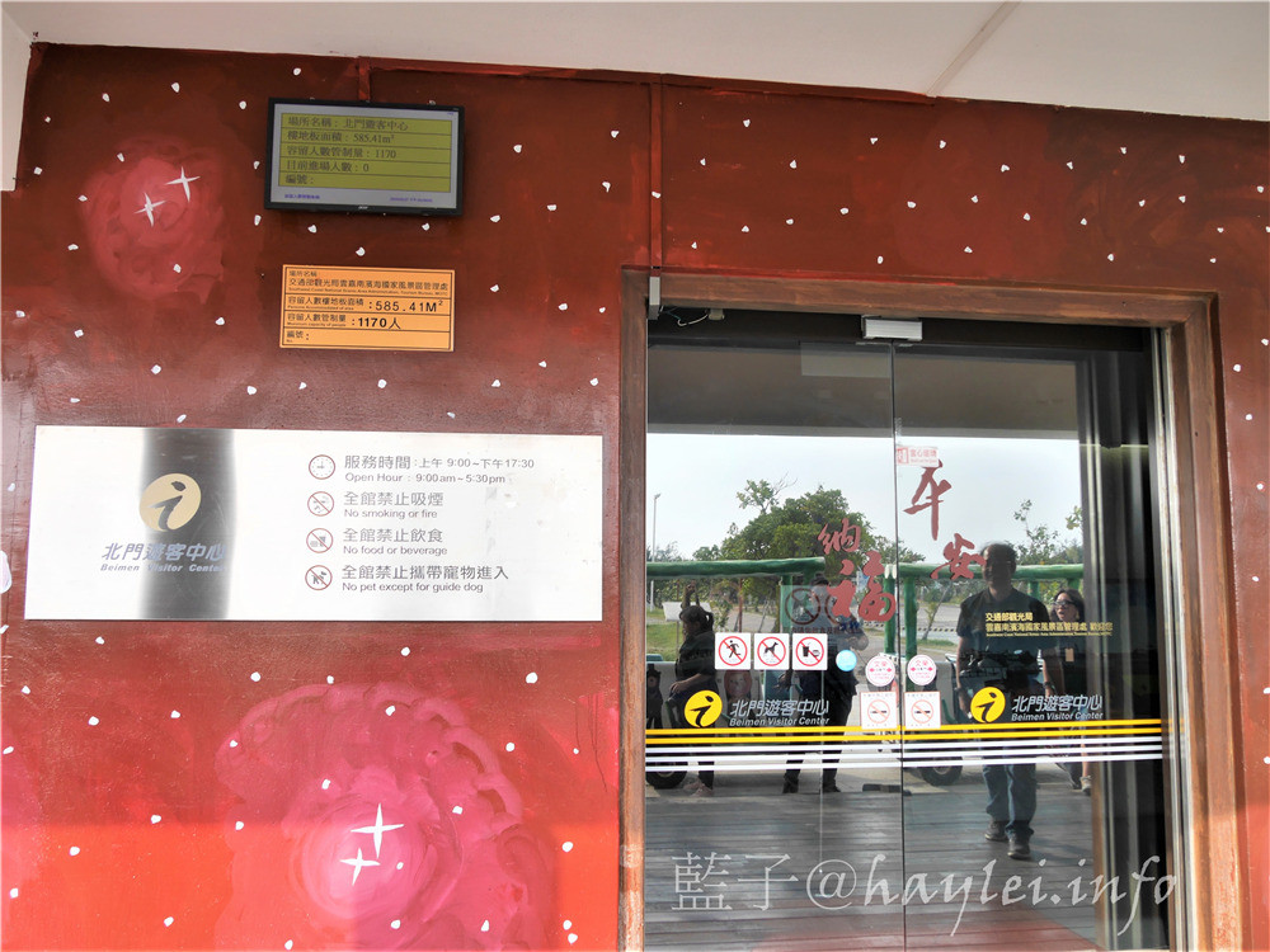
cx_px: 635
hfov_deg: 63.4
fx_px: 1027
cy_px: 476
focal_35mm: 28
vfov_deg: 49.7
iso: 200
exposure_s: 1/200
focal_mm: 14
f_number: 5
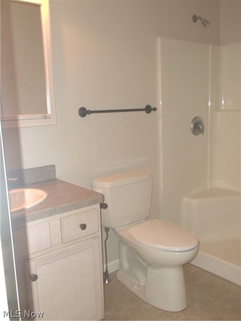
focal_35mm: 33
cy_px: 160
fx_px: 306
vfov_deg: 55.4
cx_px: 120
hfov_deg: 42.9
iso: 160
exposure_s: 1/30
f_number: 3.3
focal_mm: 5.9
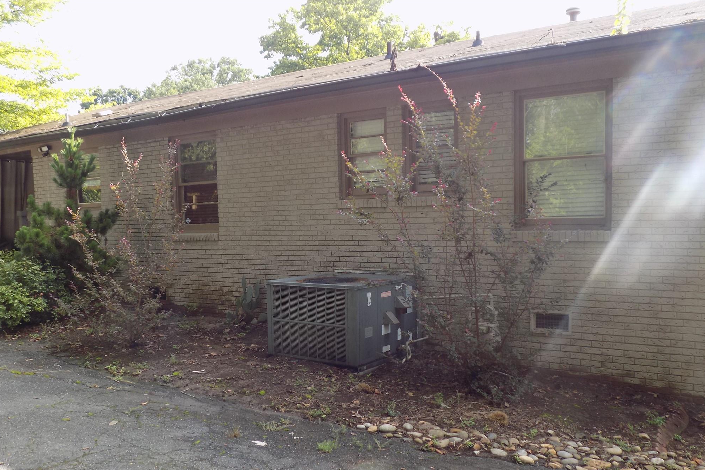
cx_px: 347
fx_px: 627
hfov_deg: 58.7
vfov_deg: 41.0
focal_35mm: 32
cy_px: 269
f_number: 3.3
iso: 80
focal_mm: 5.3
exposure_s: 1/125
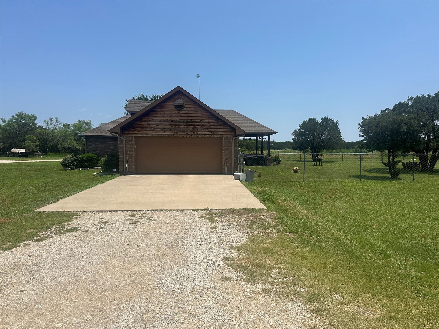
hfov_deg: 71.6
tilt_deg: -3.7
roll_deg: +0.1
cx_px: 220
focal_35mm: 24
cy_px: 164
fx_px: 304
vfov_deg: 56.8
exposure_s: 1/8197
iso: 80
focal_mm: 6.86
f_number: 1.78
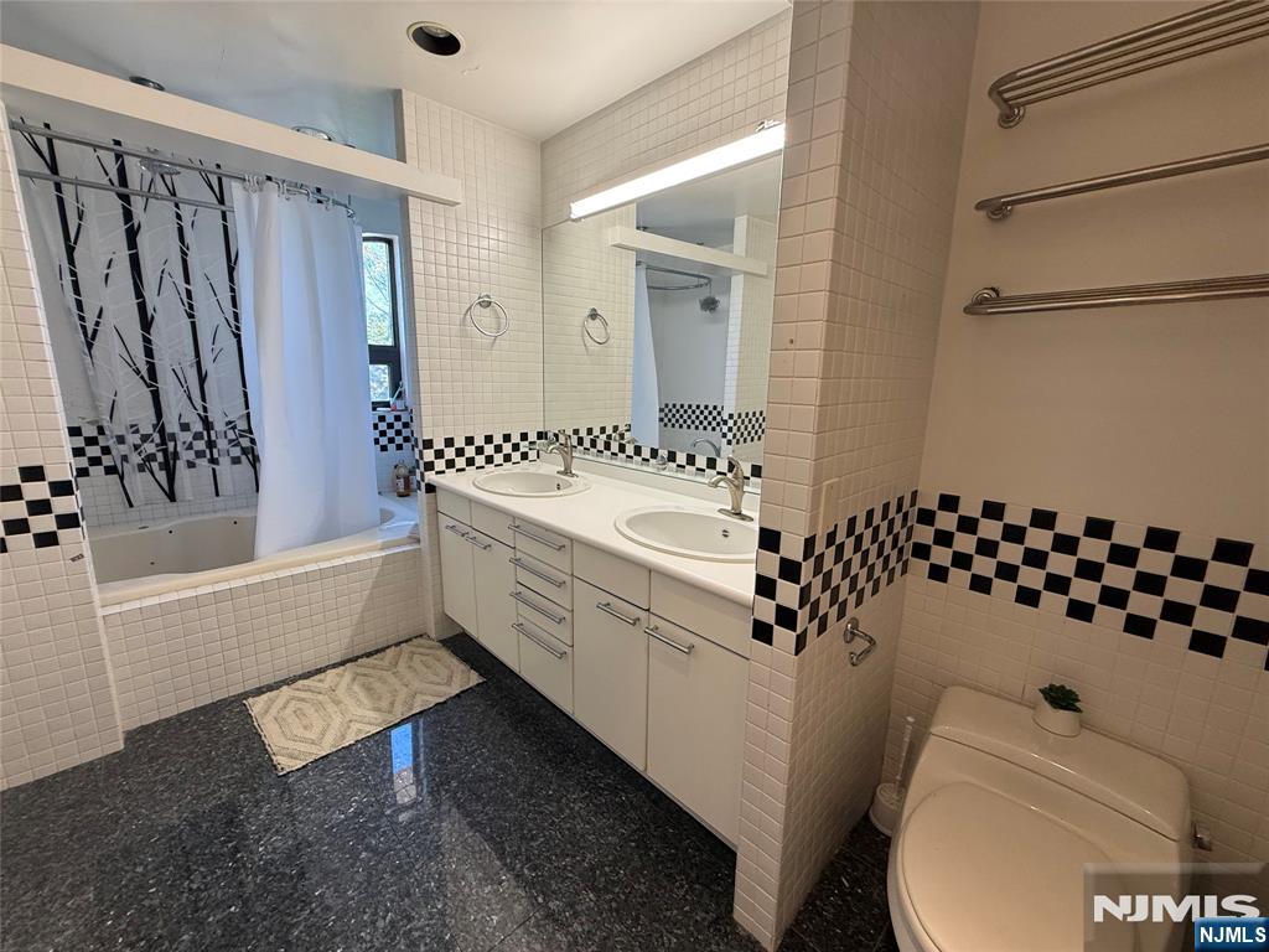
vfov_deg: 85.7
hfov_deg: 102.1
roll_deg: -1.1
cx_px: 634
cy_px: 476
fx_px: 513
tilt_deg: -10.6
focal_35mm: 14
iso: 160
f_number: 2.2
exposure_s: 1/120
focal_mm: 2.22
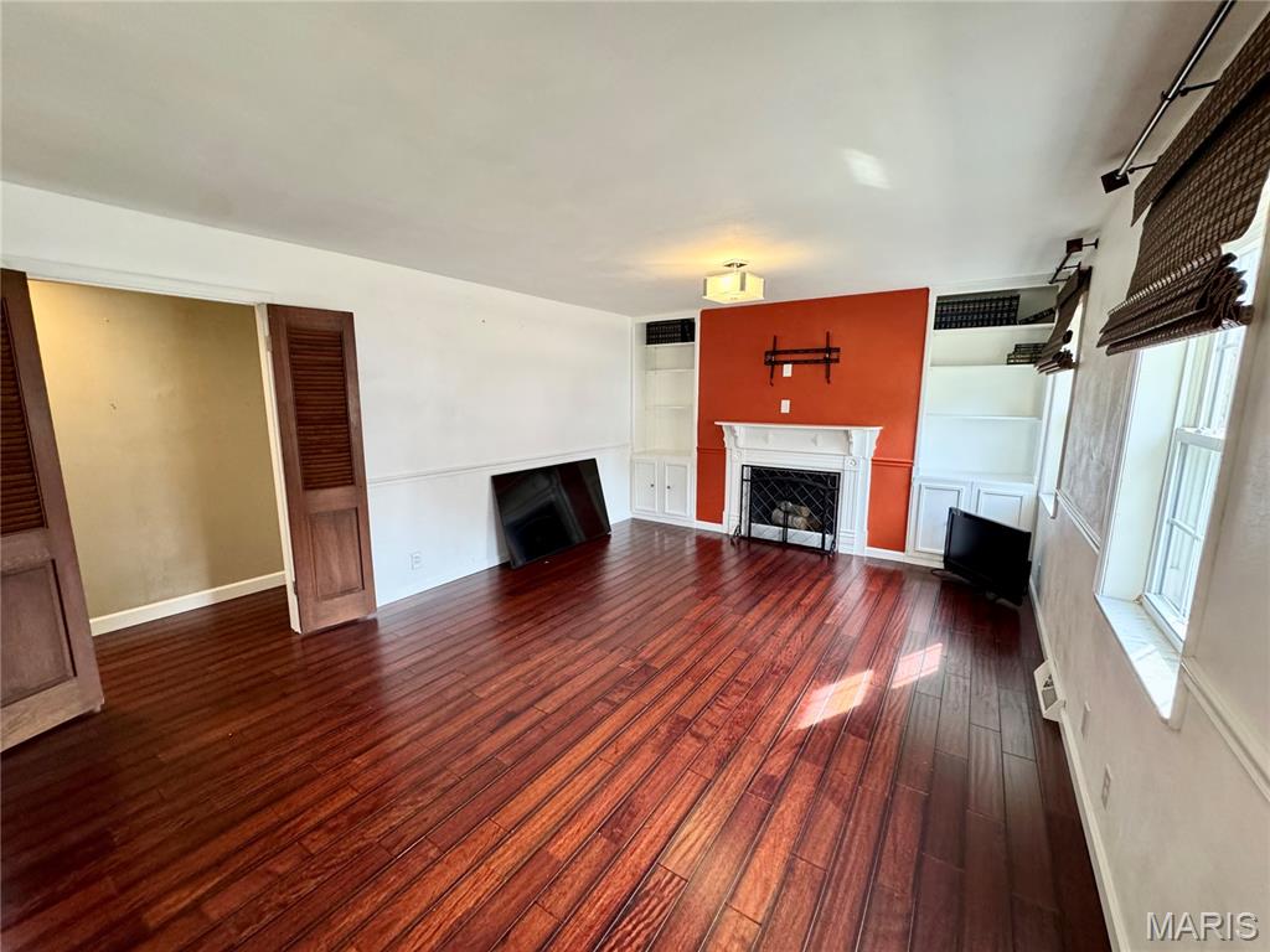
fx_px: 514
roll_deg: -0.2
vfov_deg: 85.7
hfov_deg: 102.1
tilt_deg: -9.1
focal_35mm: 14
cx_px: 635
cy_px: 476
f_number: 2.2
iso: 320
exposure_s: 1/120
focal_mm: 2.22
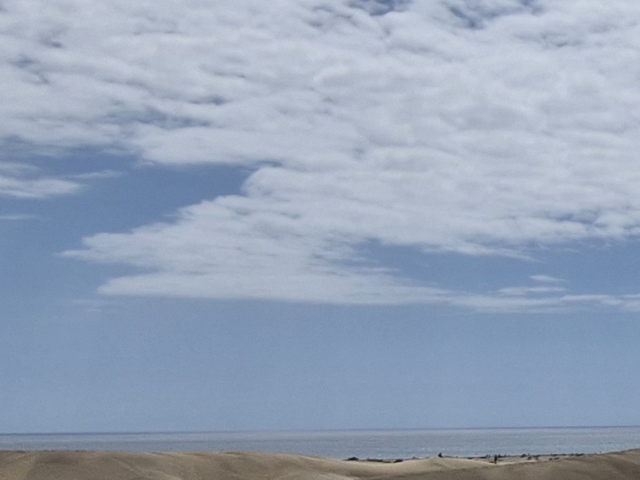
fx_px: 1350
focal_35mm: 73
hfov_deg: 20.0
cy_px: 249
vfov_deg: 20.2
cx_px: 1125
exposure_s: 1/6064
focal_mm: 1.74
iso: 50
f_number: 2.2
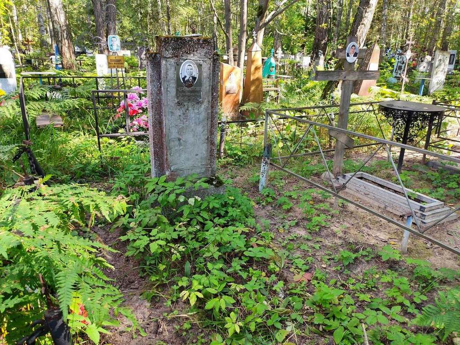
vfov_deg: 53.1
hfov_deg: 67.3
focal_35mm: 26
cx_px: 230
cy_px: 172
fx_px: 346
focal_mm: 4.77
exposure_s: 1/120
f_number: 1.75
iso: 125
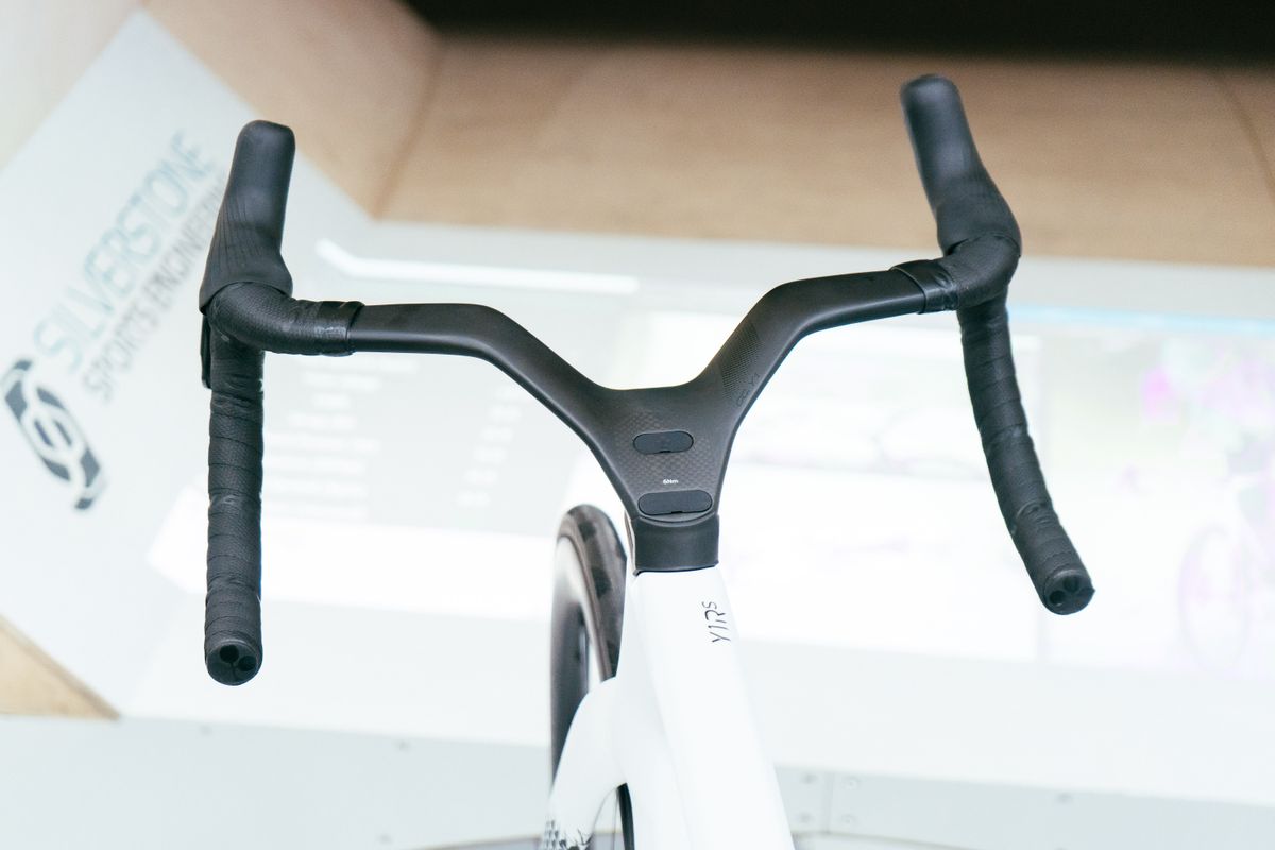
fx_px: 2373
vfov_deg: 20.3
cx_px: 638
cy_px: 425
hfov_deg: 30.1
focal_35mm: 67
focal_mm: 67
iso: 2000
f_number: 5.6
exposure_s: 1/160
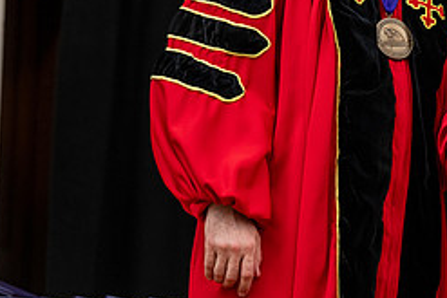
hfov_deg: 8.8
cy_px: 5
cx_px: 471
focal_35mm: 232
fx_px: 2882
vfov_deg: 5.9
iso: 1600
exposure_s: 1/200
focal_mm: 99
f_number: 3.5
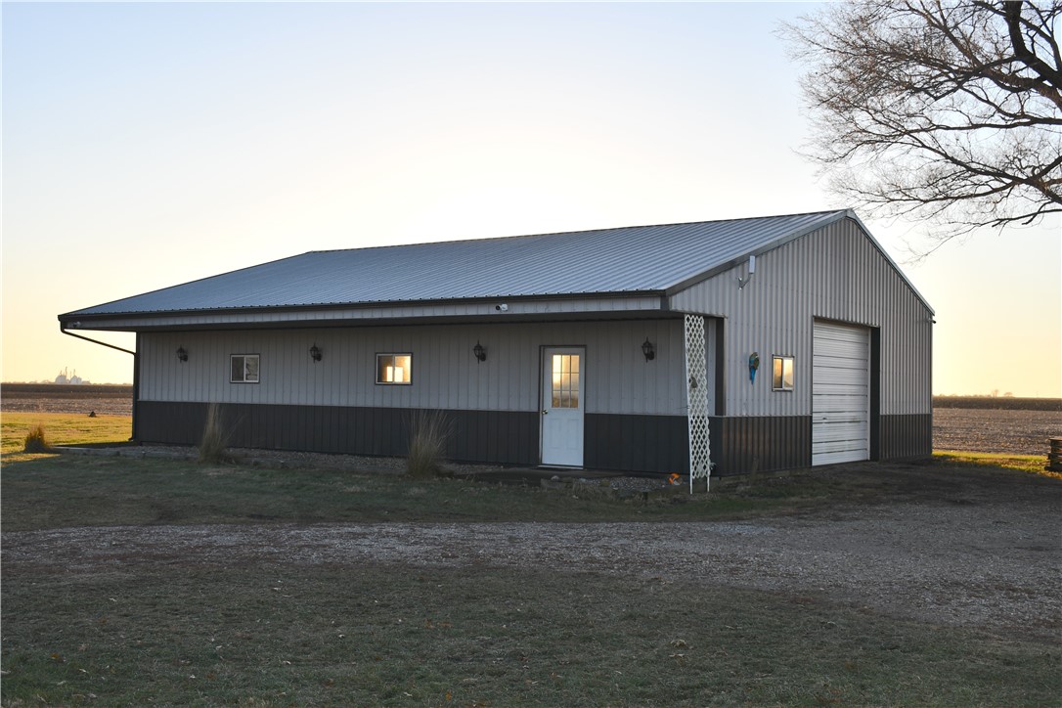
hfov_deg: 49.6
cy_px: 354
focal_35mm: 39
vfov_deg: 34.2
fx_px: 1150
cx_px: 531
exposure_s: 1/250
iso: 100
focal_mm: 26
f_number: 7.1
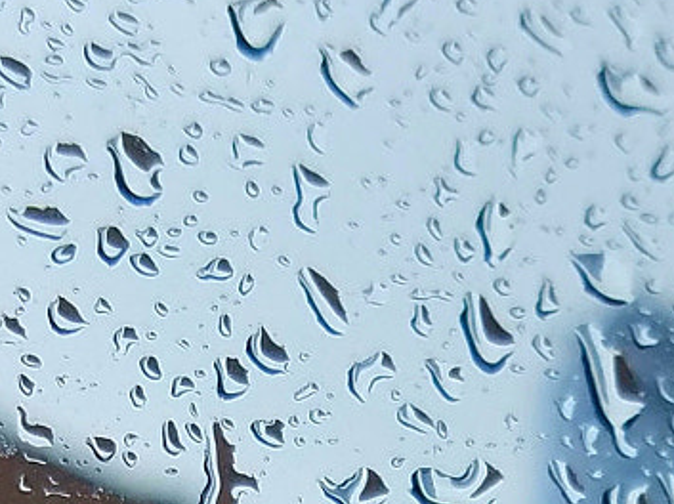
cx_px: 533
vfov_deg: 11.1
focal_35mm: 118
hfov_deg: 16.6
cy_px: 1088
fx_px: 2295
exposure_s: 1/293
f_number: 1.7
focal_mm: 4.2
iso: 50
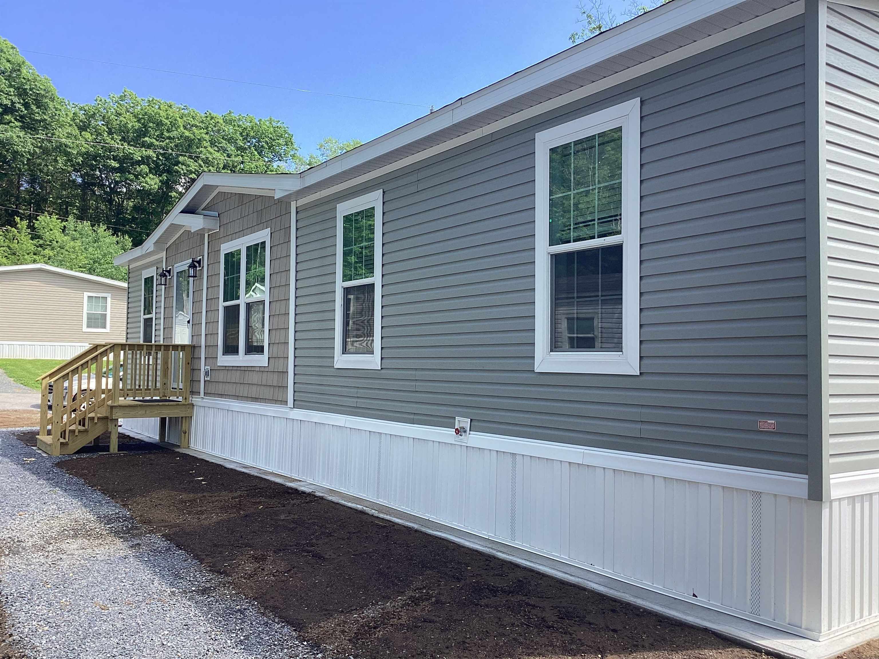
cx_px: 440
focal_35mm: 31
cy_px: 330
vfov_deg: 45.4
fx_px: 787
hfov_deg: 58.4
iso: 25
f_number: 2.4
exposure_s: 1/420
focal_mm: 3.3
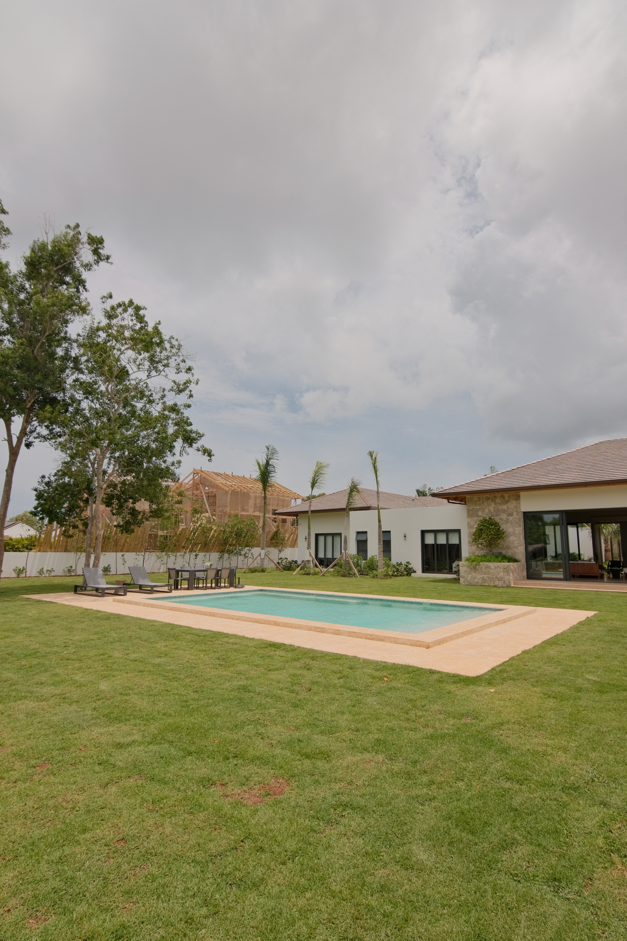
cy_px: 470
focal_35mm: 17
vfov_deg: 93.3
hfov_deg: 70.4
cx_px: 314
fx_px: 444
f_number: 8
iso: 160
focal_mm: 11
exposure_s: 1/500
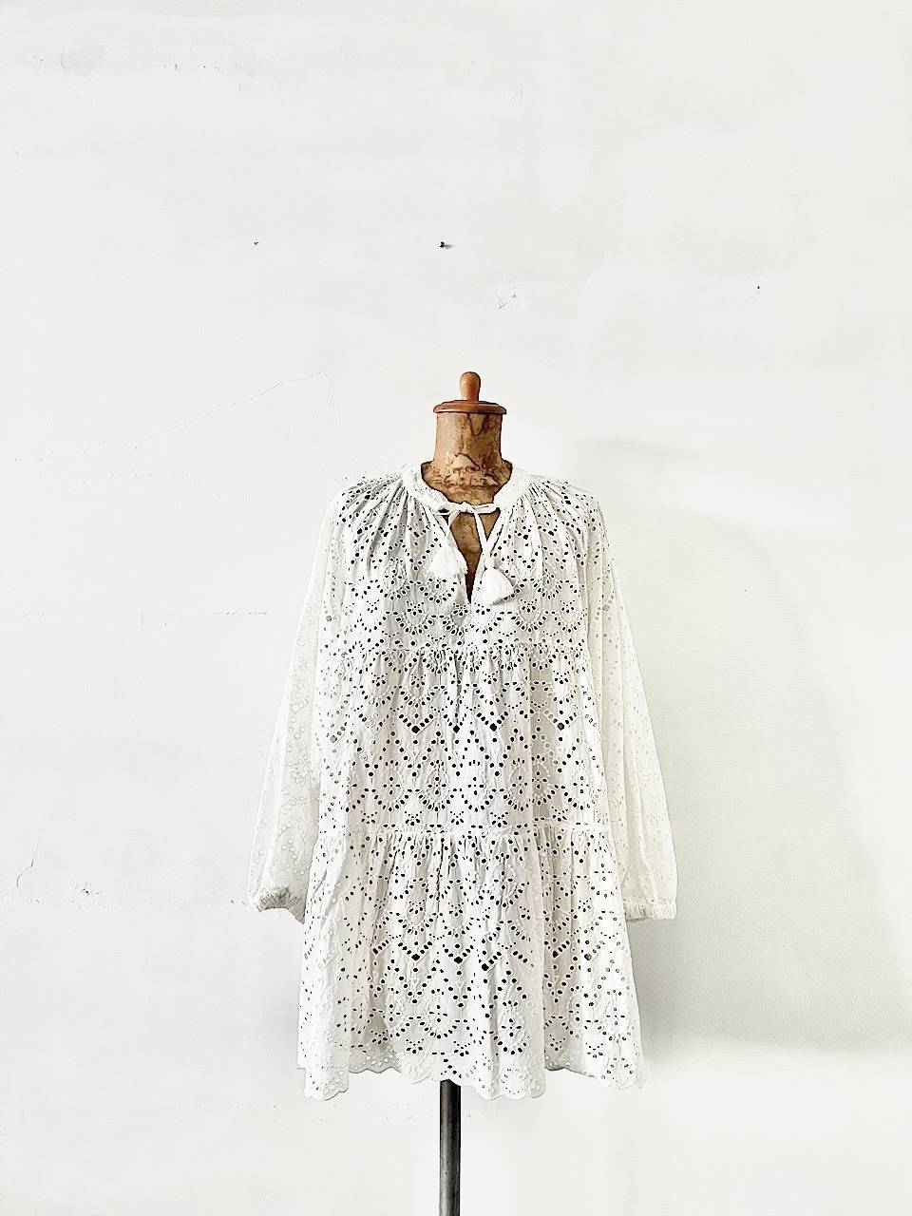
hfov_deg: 53.1
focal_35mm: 26
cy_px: 608
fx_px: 913
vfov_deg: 67.3
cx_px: 456
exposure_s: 1/60
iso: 250
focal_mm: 5.1
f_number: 1.6
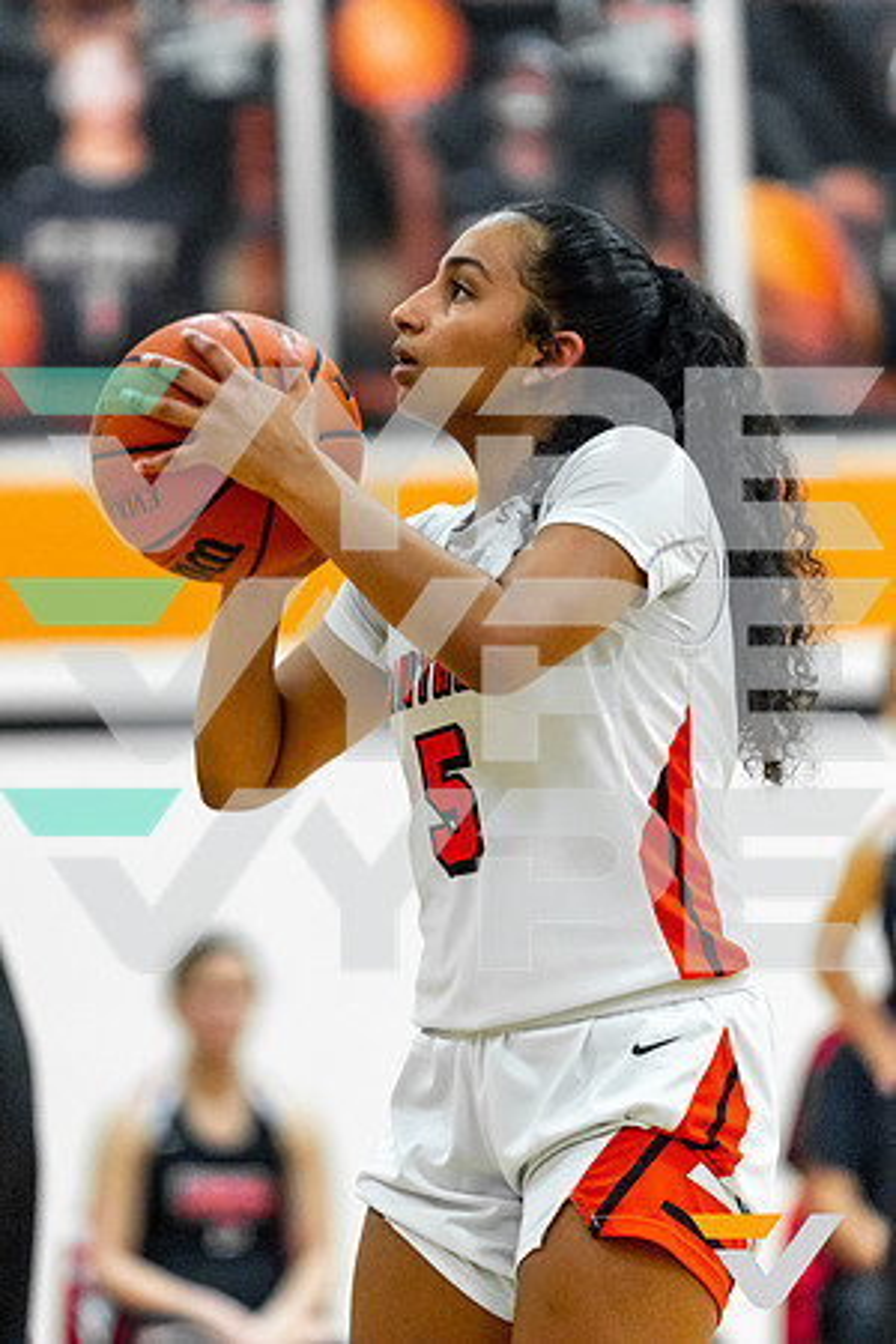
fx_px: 11199
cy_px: 672
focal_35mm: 300
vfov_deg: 6.9
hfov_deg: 4.6
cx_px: 369
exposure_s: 1/1250
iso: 2000
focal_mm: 200
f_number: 2.8
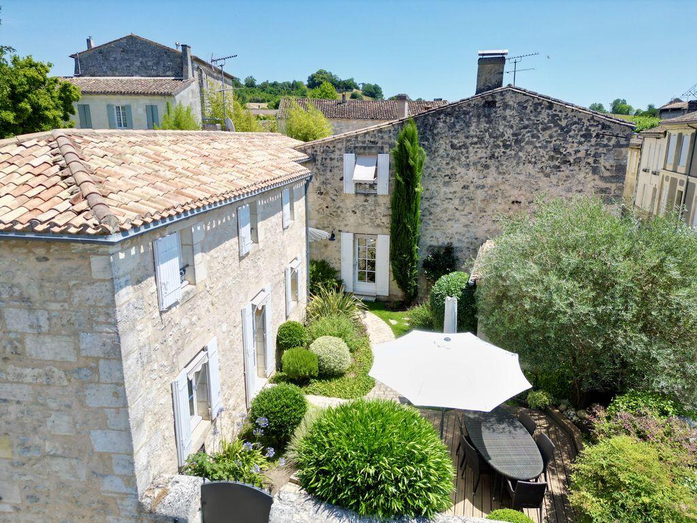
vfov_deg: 56.8
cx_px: 348
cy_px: 262
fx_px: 483
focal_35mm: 24
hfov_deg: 71.6
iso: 100
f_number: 1.7
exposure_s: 1/2000
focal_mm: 6.72
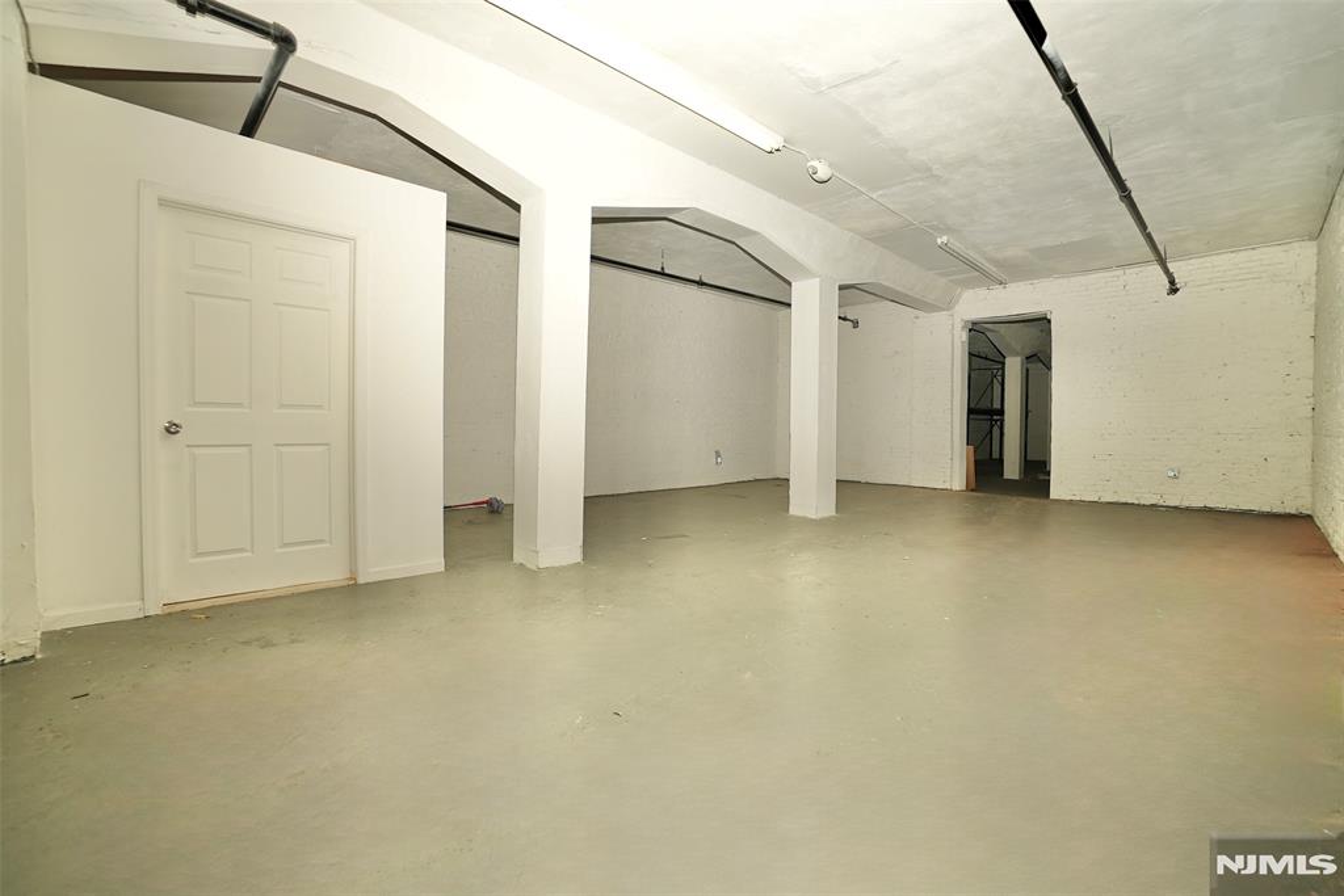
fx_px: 560
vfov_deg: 77.3
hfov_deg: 100.4
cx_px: 672
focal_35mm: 15
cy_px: 448
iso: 125
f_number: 4
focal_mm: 10
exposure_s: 1/125
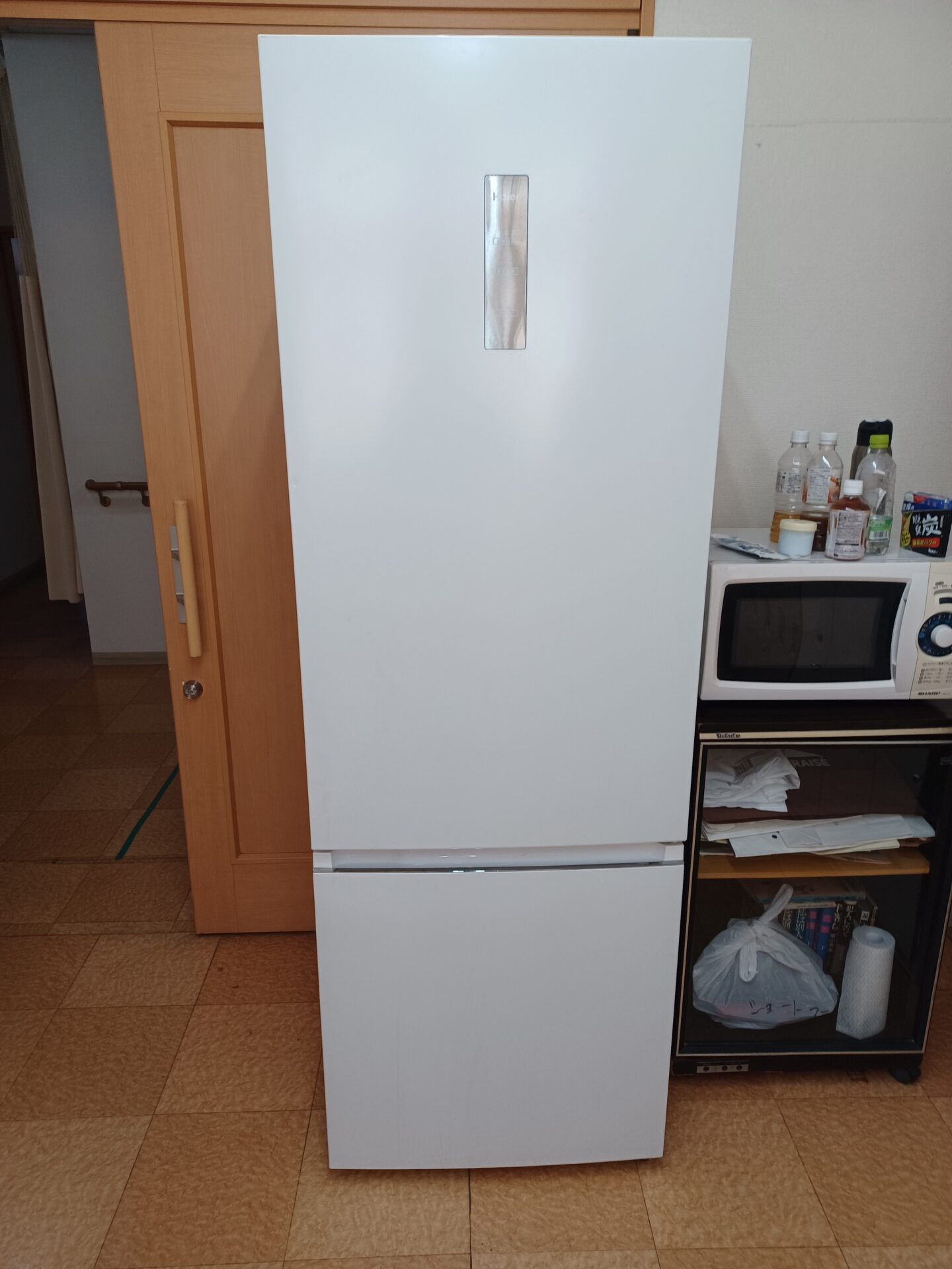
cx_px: 476
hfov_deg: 54.9
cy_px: 634
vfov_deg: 69.4
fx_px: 917
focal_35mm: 25
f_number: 1.8
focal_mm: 4.6
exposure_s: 1/50
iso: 160
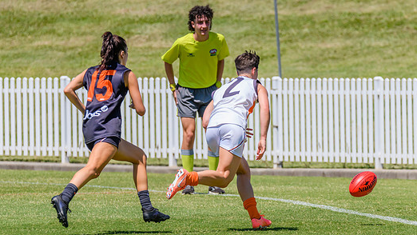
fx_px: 7455
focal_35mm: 674
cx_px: 208
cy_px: 121
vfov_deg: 1.8
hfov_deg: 3.2
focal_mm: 460
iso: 800
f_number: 11
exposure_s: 1/2000
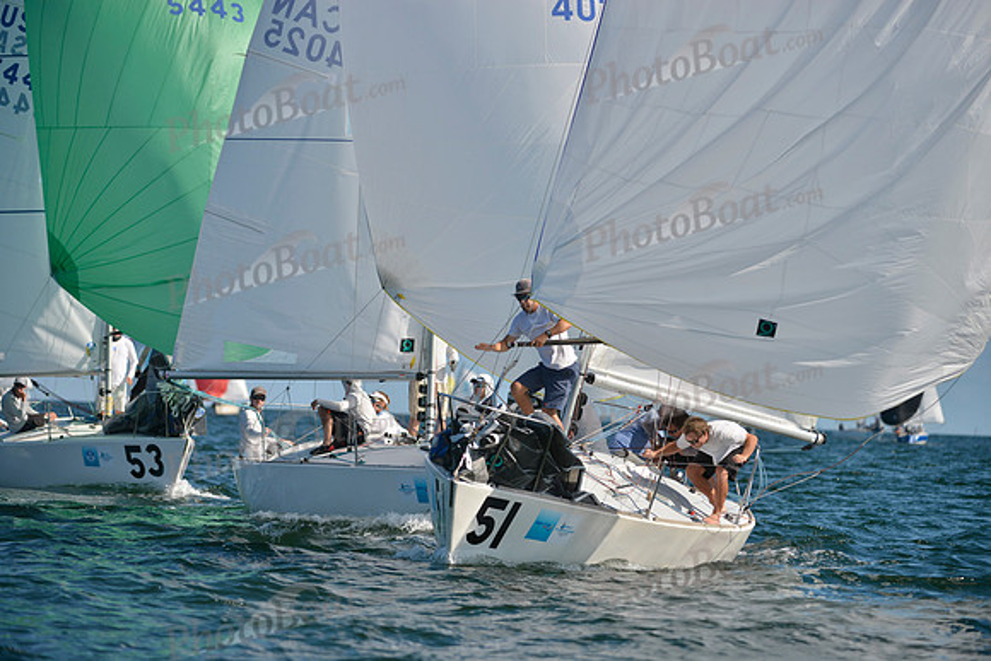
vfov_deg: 6.9
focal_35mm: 200
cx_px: 496
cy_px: 330
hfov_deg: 10.3
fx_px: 5507
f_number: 4
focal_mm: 200
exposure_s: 1/2500
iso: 200
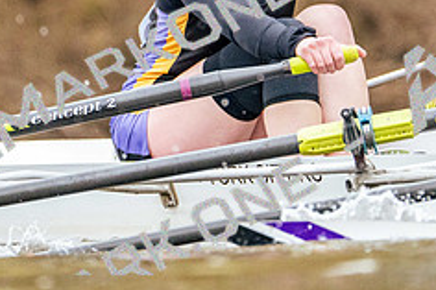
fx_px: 17839
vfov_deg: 0.9
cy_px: -42
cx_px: 246
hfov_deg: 1.4
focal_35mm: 1474
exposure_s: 1/2000
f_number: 6.3
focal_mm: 600
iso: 8000
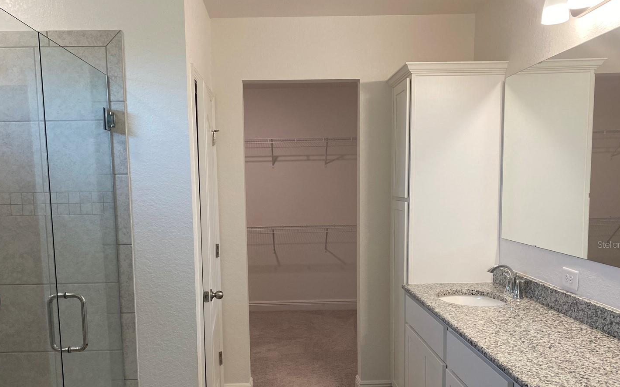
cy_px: 244
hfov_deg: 61.2
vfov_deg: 40.3
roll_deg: +0.8
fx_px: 524
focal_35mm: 31
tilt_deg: -5.4
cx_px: 290
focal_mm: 4.25
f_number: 1.8
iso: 125
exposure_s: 1/120
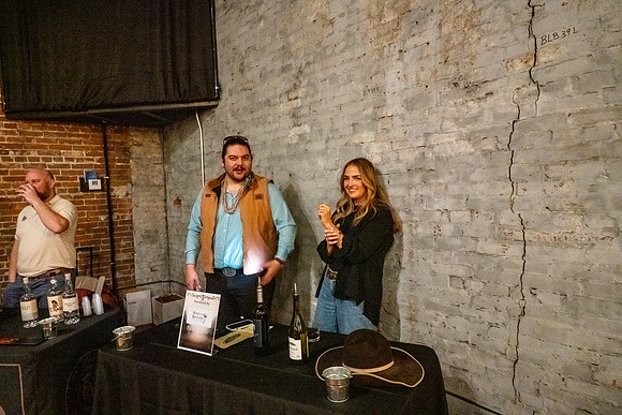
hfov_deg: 73.7
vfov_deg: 53.2
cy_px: 208
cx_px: 311
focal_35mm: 24
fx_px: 415
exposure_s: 1/40
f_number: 9
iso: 6400
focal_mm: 24
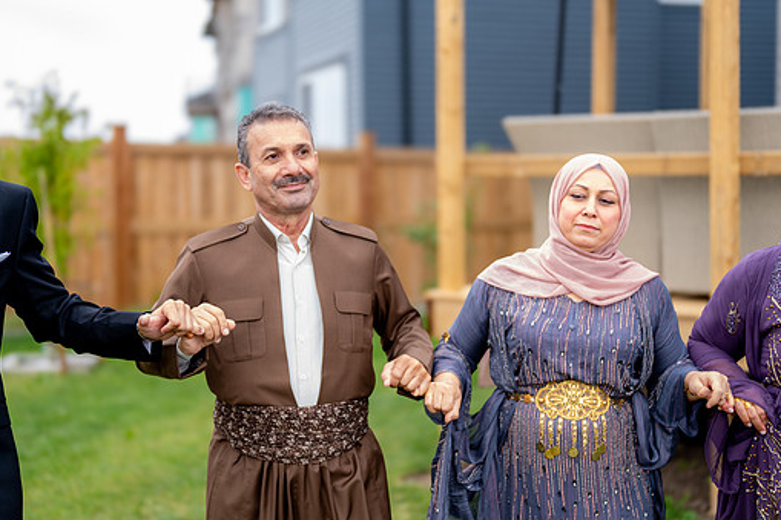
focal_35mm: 57
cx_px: 370
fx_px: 1236
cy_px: 255
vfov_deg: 23.8
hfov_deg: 35.1
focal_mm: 50
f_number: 1.4
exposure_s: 1/500
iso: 80
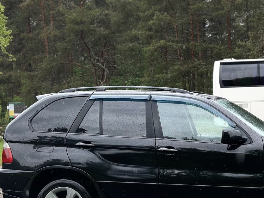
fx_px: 702
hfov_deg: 21.1
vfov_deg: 16.0
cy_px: 125
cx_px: 199
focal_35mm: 92
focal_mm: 6.86
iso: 80
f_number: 1.78
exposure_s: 1/1199
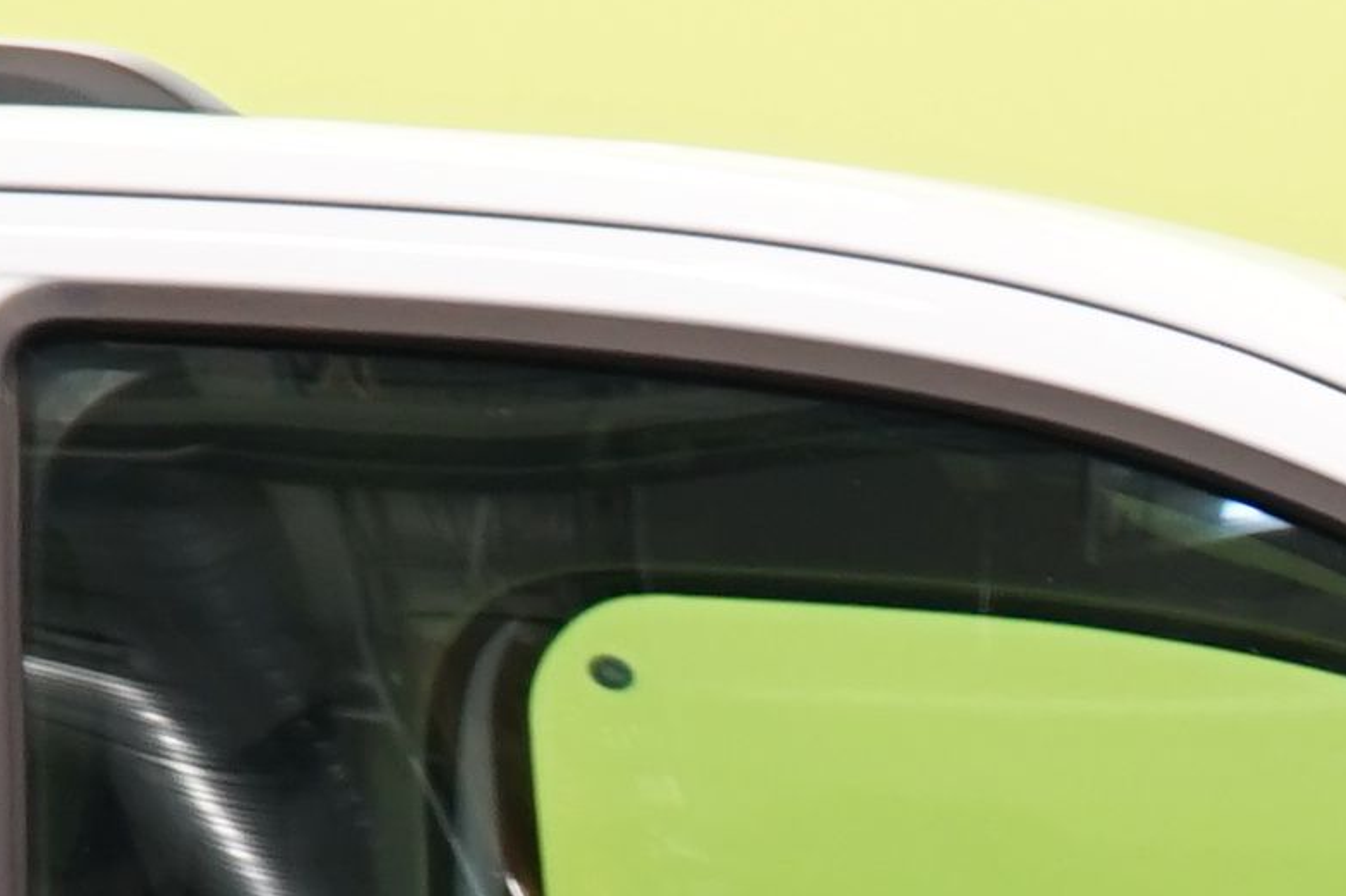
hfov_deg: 5.1
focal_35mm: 399
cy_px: 2385
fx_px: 14914
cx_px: 2940
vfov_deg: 3.4
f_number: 5
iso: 400
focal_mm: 52
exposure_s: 1/30
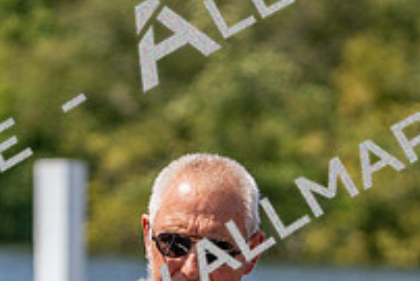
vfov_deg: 2.4
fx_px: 6701
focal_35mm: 574
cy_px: 397
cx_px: 250
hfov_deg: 3.6
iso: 250
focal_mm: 200
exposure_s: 1/2000
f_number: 5.6
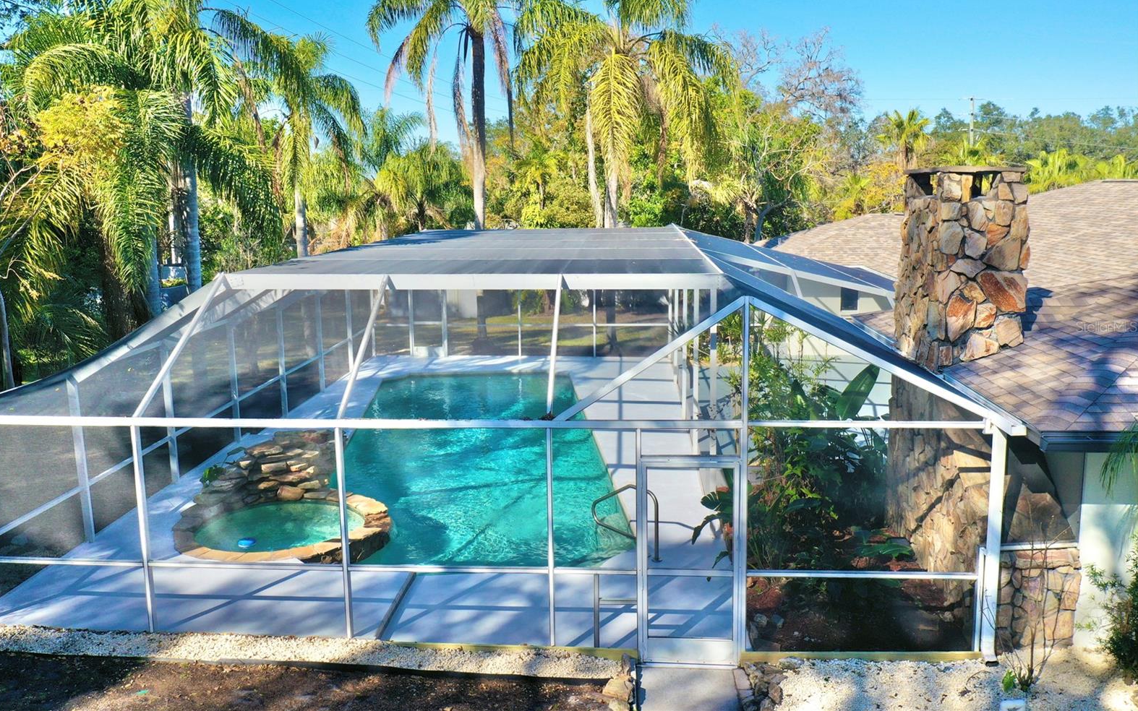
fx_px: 899
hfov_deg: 64.6
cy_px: 327
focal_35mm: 29
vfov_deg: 43.1
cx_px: 562
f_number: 5.6
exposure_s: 1/320
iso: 100
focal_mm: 10.26
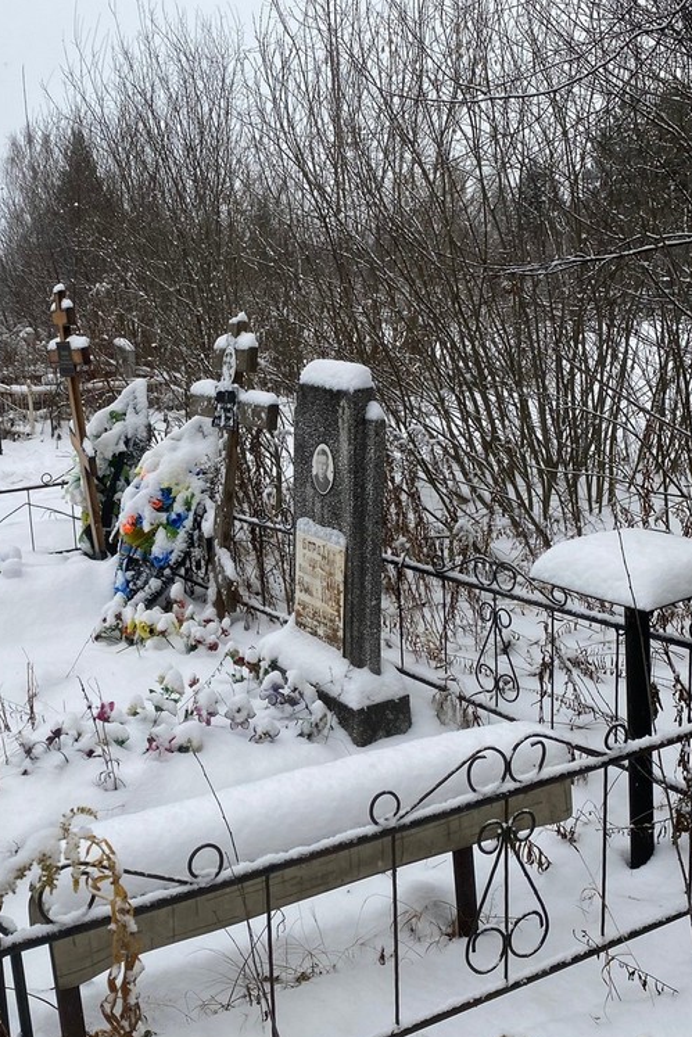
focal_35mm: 37
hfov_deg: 35.6
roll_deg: -1.3
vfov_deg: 51.9
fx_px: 1066
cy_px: 524
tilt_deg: -6.5
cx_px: 225
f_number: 1.8
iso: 32
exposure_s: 1/301
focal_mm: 4.25
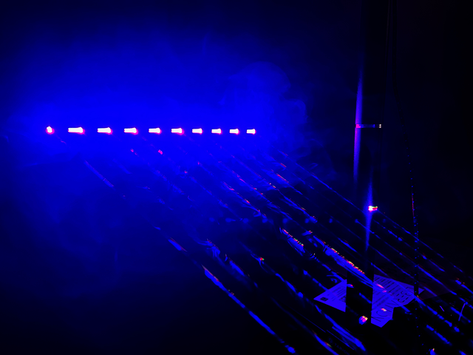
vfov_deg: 53.1
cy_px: 178
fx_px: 355
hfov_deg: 67.3
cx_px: 236
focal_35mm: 26
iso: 400
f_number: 1.6
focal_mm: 5.1
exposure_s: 1/31
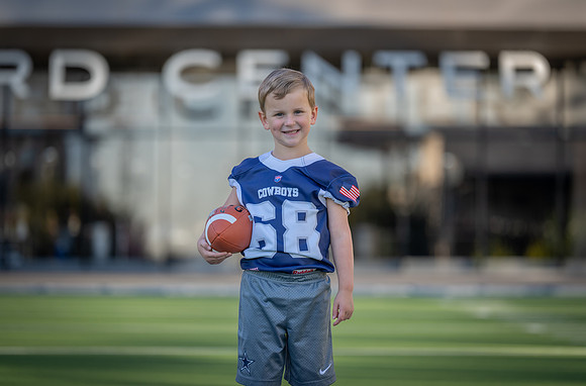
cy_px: 189
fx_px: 2721
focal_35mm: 168
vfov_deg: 8.1
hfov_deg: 12.3
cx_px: 283
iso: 100
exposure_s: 1/500
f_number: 2.8
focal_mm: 159
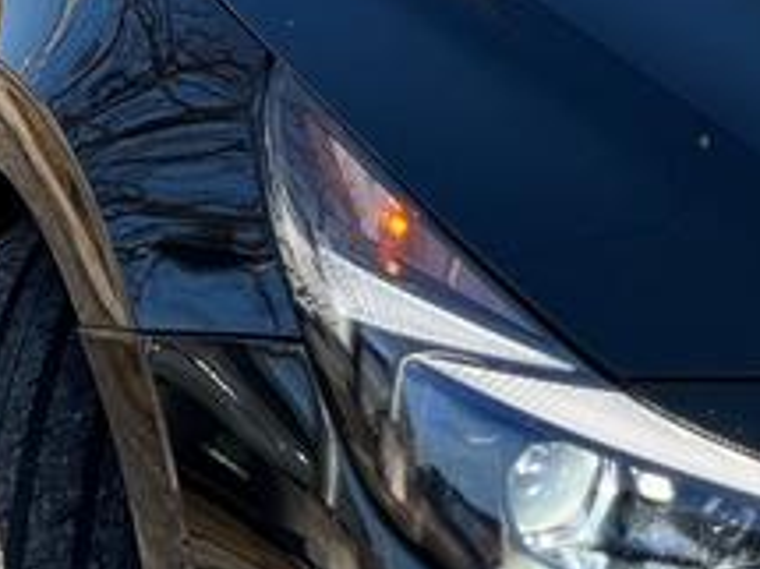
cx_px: 916
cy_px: -382
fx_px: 3401
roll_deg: +0.3
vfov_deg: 9.2
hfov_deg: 12.4
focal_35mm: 155
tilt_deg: -9.5
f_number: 1.5
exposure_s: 1/2353
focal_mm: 5.7
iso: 50
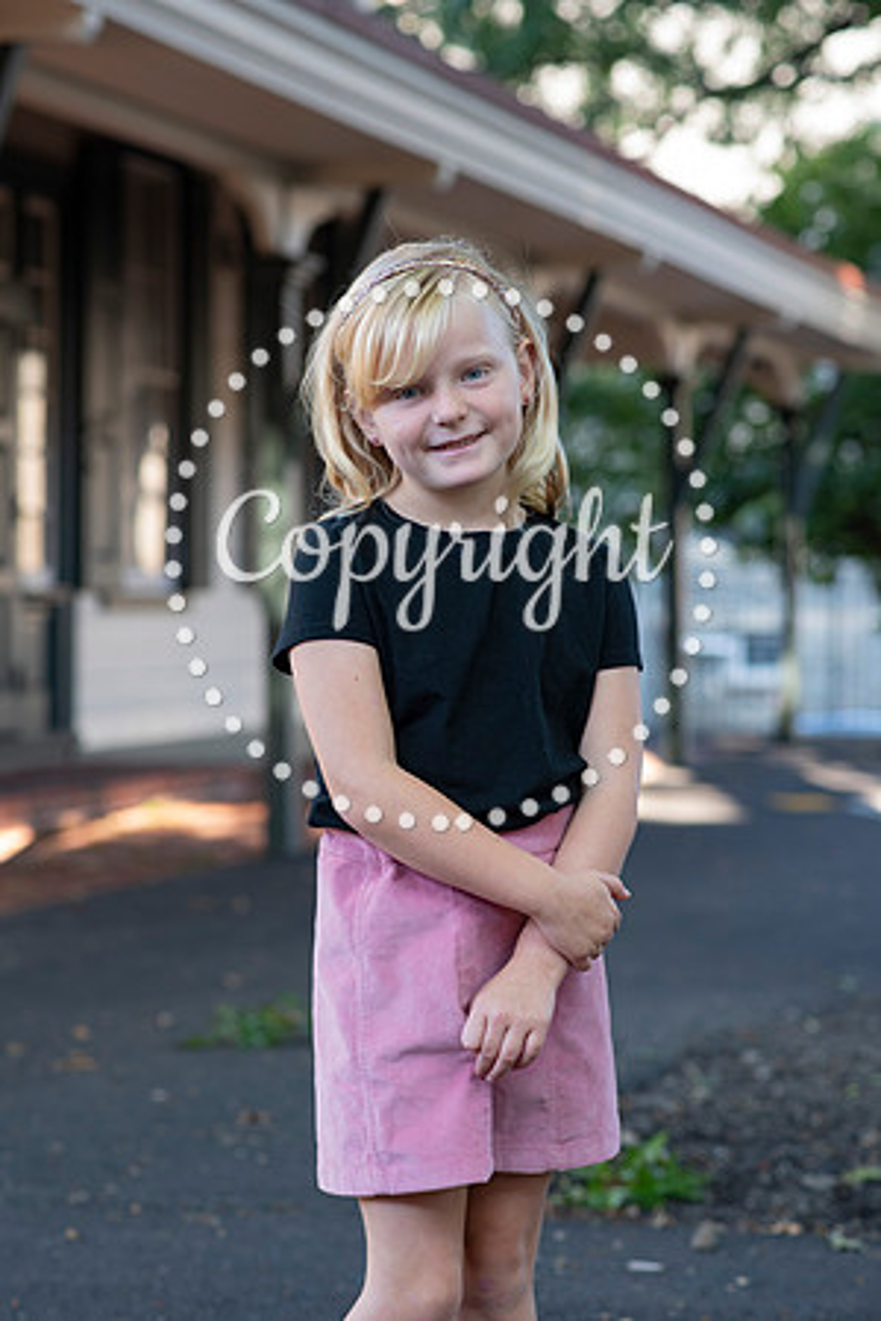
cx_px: 440
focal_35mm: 85
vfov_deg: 23.9
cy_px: 660
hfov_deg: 16.1
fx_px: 3120
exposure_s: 1/250
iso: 800
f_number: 4.5
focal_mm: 85
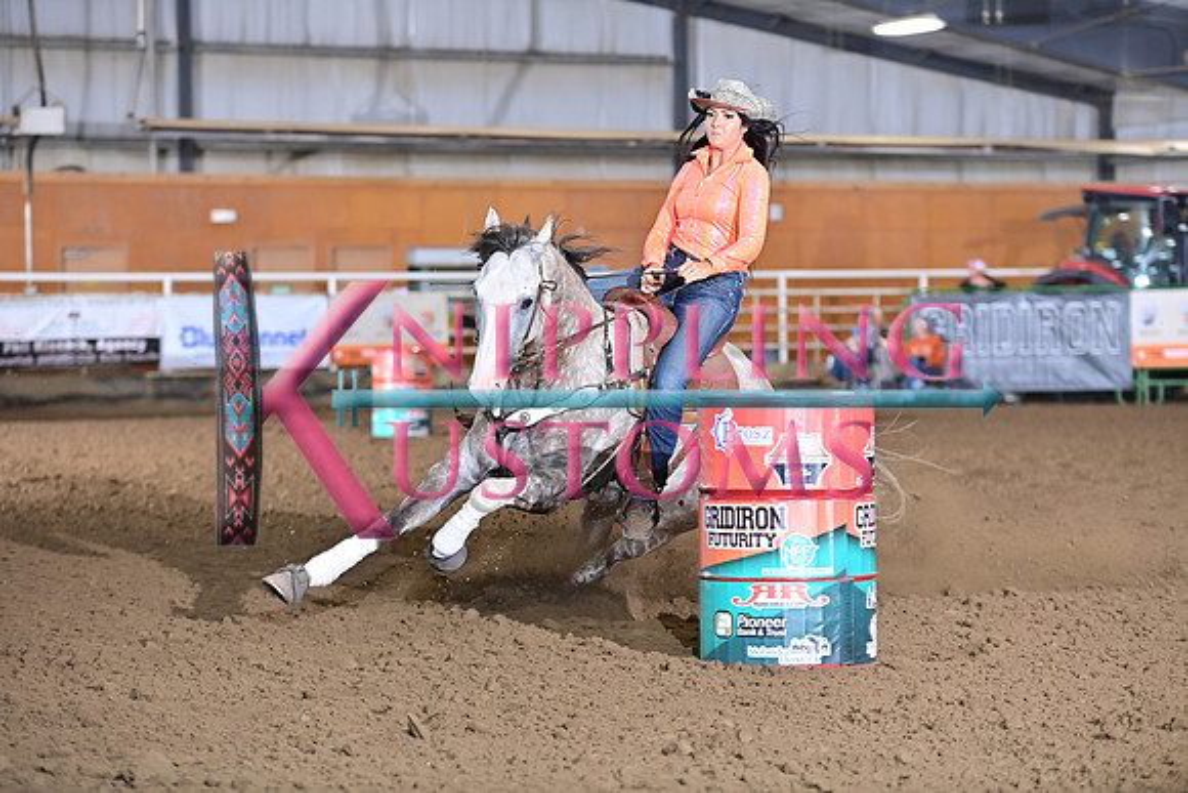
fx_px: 4027
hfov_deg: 16.8
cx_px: 594
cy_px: 396
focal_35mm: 122
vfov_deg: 11.2
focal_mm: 122
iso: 1250
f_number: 3.2
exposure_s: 1/250
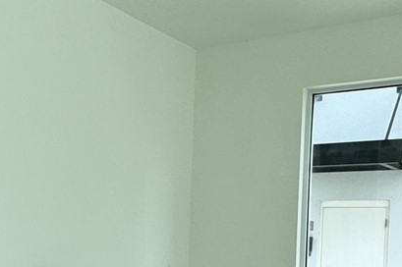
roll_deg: -1.0
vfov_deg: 22.9
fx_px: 636
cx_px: 45
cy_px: 259
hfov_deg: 33.4
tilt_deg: -2.7
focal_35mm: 57
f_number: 2.2
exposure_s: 1/693
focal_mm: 2.22
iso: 40
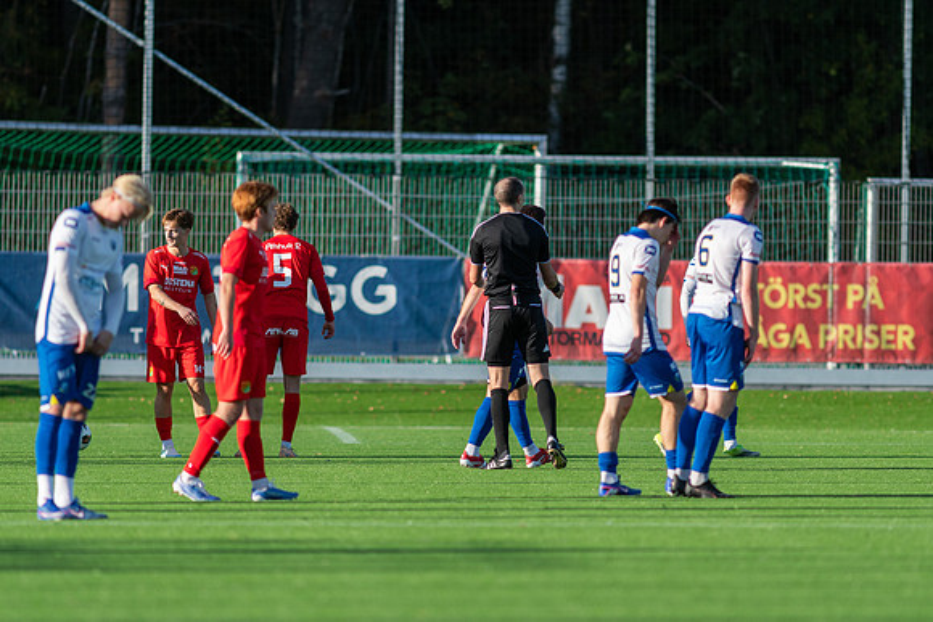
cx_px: 466
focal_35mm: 454
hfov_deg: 4.5
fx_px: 11771
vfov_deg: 3.0
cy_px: 311
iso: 180
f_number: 3.2
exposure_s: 1/2000
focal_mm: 300
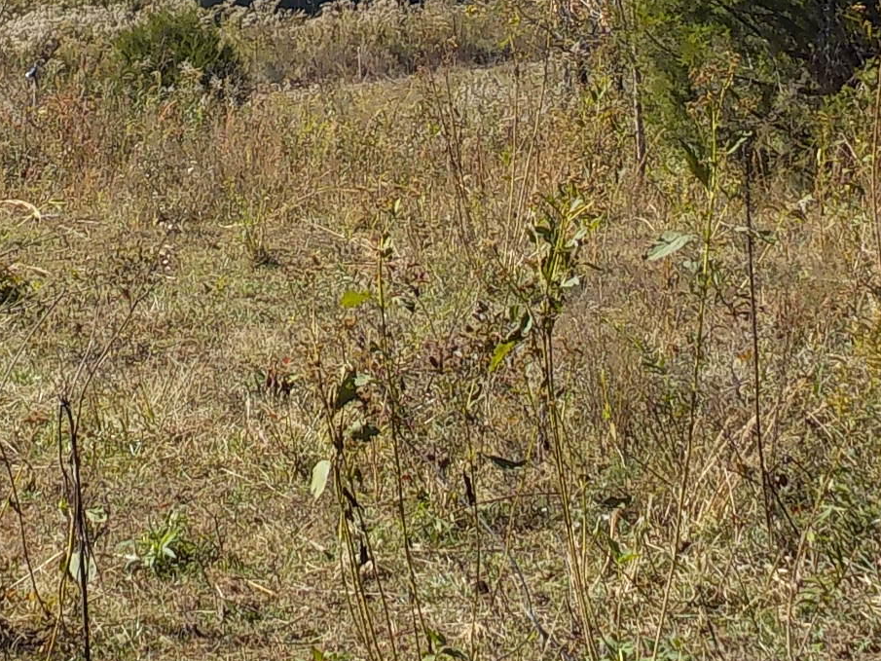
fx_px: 3004
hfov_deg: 16.6
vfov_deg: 12.4
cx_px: 228
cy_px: -15
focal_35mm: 118
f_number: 4.2
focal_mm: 6.4
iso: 125
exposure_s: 1/640
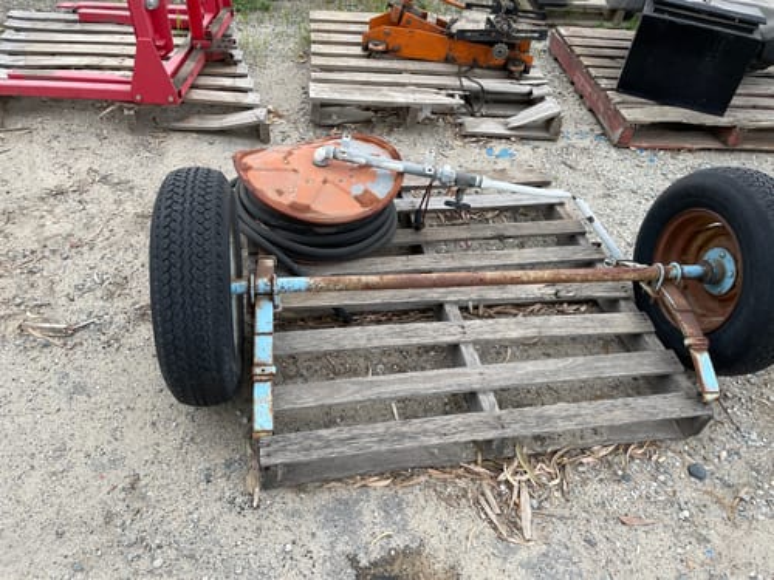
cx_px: 387
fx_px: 581
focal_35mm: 26
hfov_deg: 67.3
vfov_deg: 53.1
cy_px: 290
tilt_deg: -42.4
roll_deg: -3.4
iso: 32
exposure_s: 1/421
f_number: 1.6
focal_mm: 4.2
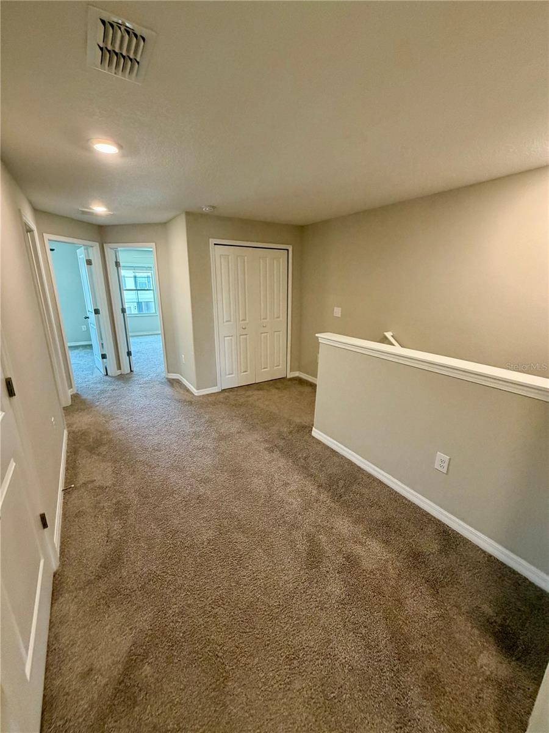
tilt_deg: -13.9
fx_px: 296
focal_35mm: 14
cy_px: 366
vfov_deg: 102.1
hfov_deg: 85.7
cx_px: 274
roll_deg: -0.7
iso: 250
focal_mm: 2.22
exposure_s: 1/60
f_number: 2.2
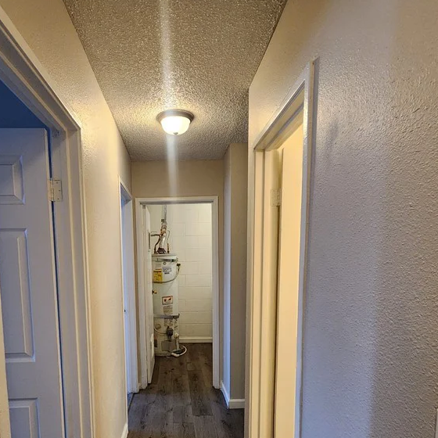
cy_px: 293
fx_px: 301
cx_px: 167
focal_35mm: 21
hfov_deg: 71.1
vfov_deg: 70.0
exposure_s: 1/40
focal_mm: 2.2
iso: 320
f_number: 2.2
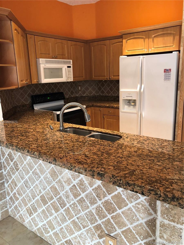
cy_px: 122
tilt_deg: -12.4
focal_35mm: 28
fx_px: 198
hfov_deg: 49.7
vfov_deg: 63.4
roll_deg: +1.4
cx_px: 92
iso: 64
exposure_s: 1/15
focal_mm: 3.99
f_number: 1.8
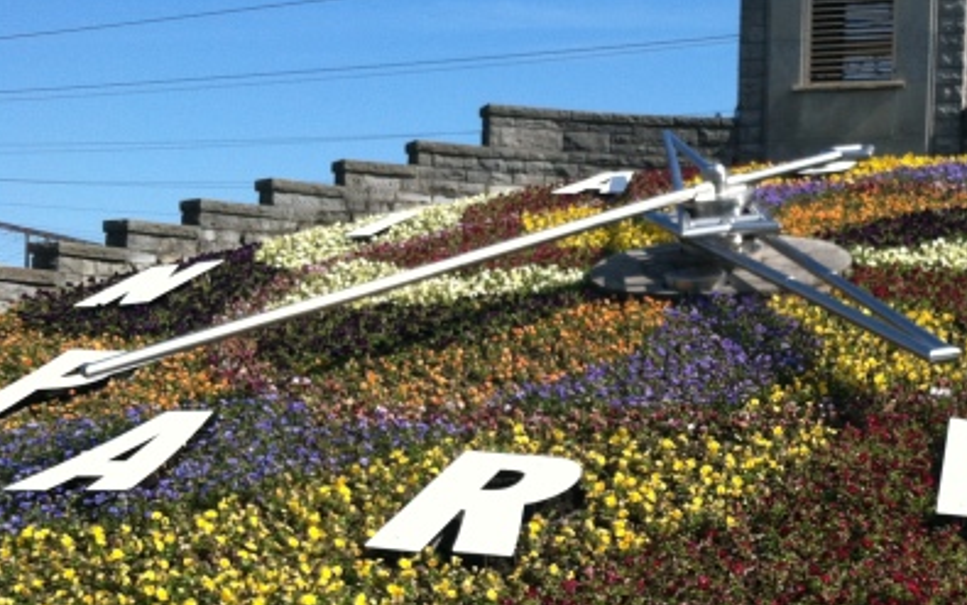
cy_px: 421
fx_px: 1581
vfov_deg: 21.5
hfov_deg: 33.1
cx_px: 771
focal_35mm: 60
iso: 80
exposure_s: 1/938
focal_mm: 3.85
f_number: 2.8
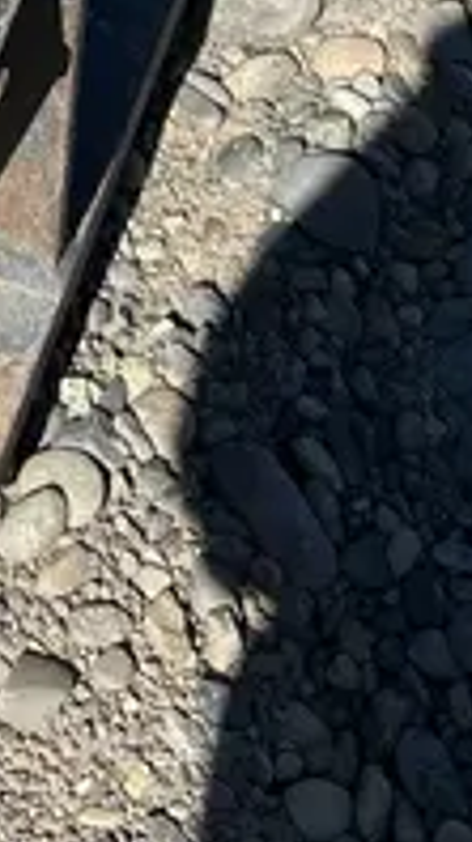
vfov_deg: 16.7
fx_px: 2342
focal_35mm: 105
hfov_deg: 11.1
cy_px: -695
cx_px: -217
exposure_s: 1/4115
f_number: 1.5
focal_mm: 5.7
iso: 50
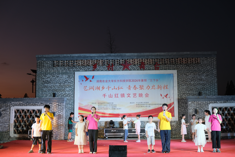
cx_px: 118
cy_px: 78
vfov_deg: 31.9
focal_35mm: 42
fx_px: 274
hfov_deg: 46.4
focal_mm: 27.7
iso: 320
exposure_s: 1/60
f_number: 3.2
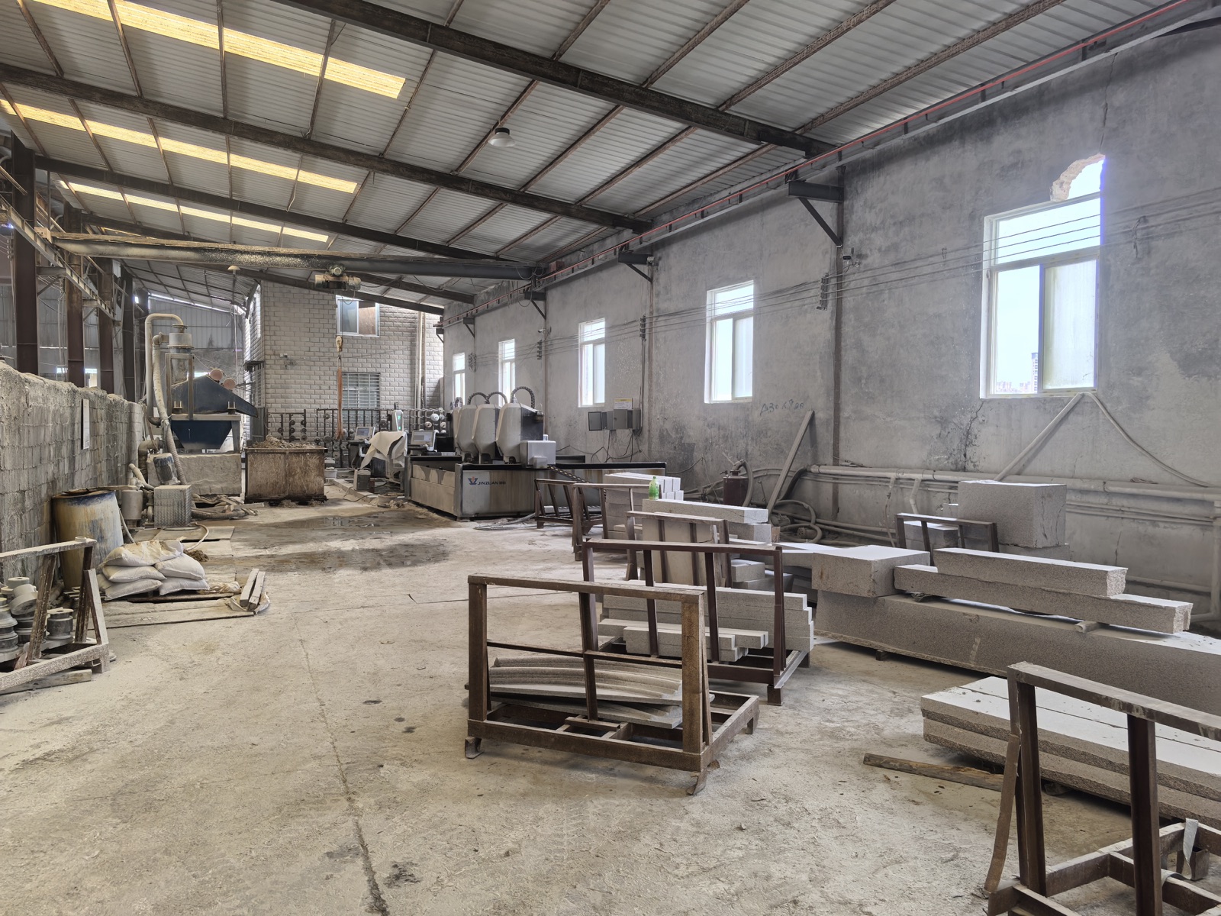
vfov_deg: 51.4
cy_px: 458
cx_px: 610
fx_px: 952
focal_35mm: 27
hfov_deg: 65.3
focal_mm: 6.35
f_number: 2
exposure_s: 1/319
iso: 50
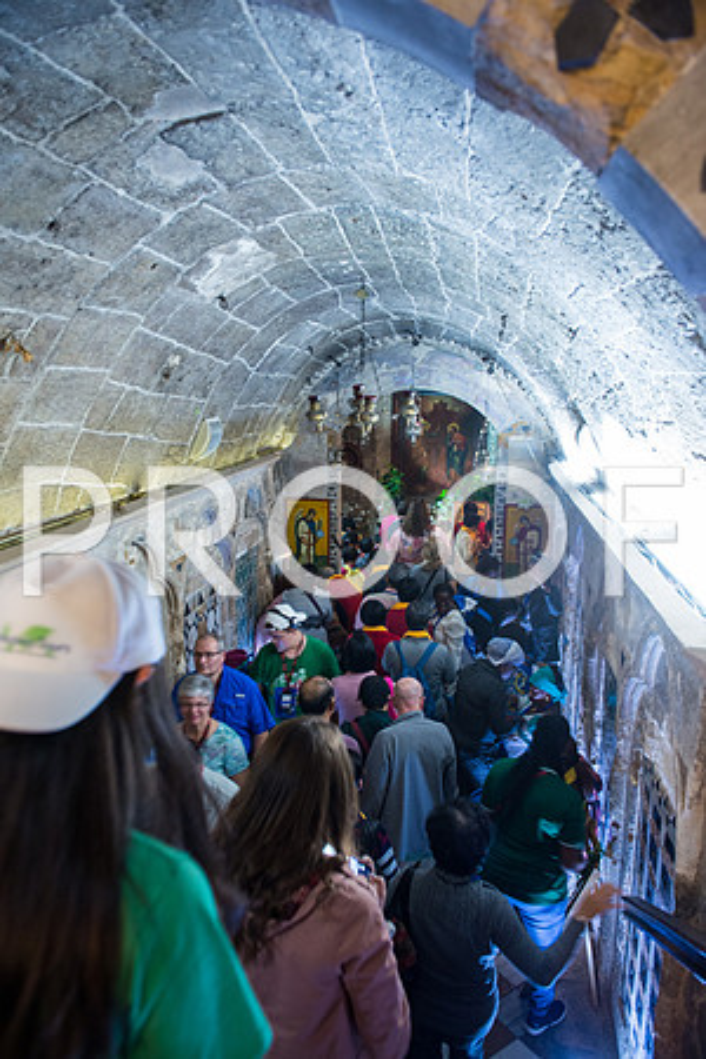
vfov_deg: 73.7
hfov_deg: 53.1
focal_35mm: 24
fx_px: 706
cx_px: 353
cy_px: 530
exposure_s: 1/20
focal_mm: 24
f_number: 2.8
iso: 1600
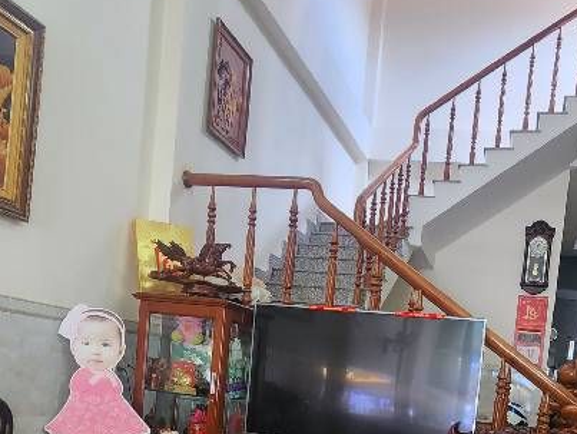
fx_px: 551
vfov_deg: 38.1
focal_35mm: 33
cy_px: 437
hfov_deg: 53.8
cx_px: 401
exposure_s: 1/33
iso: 320
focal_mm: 2.2
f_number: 2.2
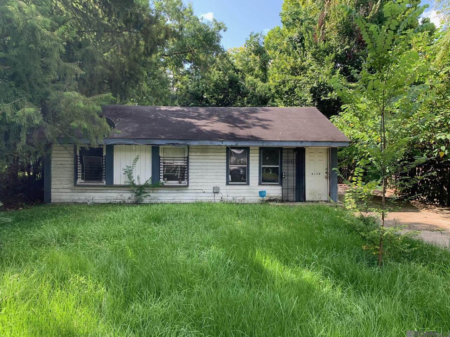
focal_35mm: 26
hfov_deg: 67.3
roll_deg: -0.6
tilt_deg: -2.7
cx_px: 225
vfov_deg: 53.1
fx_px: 338
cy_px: 168
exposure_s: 1/242
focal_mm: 4.25
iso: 25
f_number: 1.8
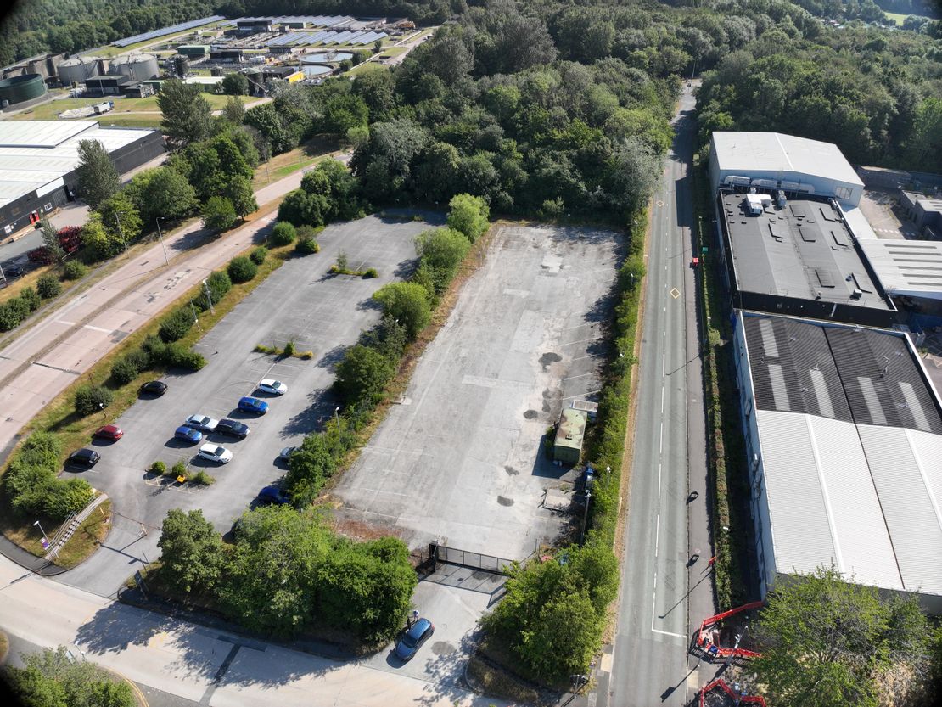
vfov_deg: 56.8
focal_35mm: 24
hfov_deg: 71.6
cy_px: 354
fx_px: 653
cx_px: 471
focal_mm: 12.29
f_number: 2.8
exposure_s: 1/2000
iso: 190
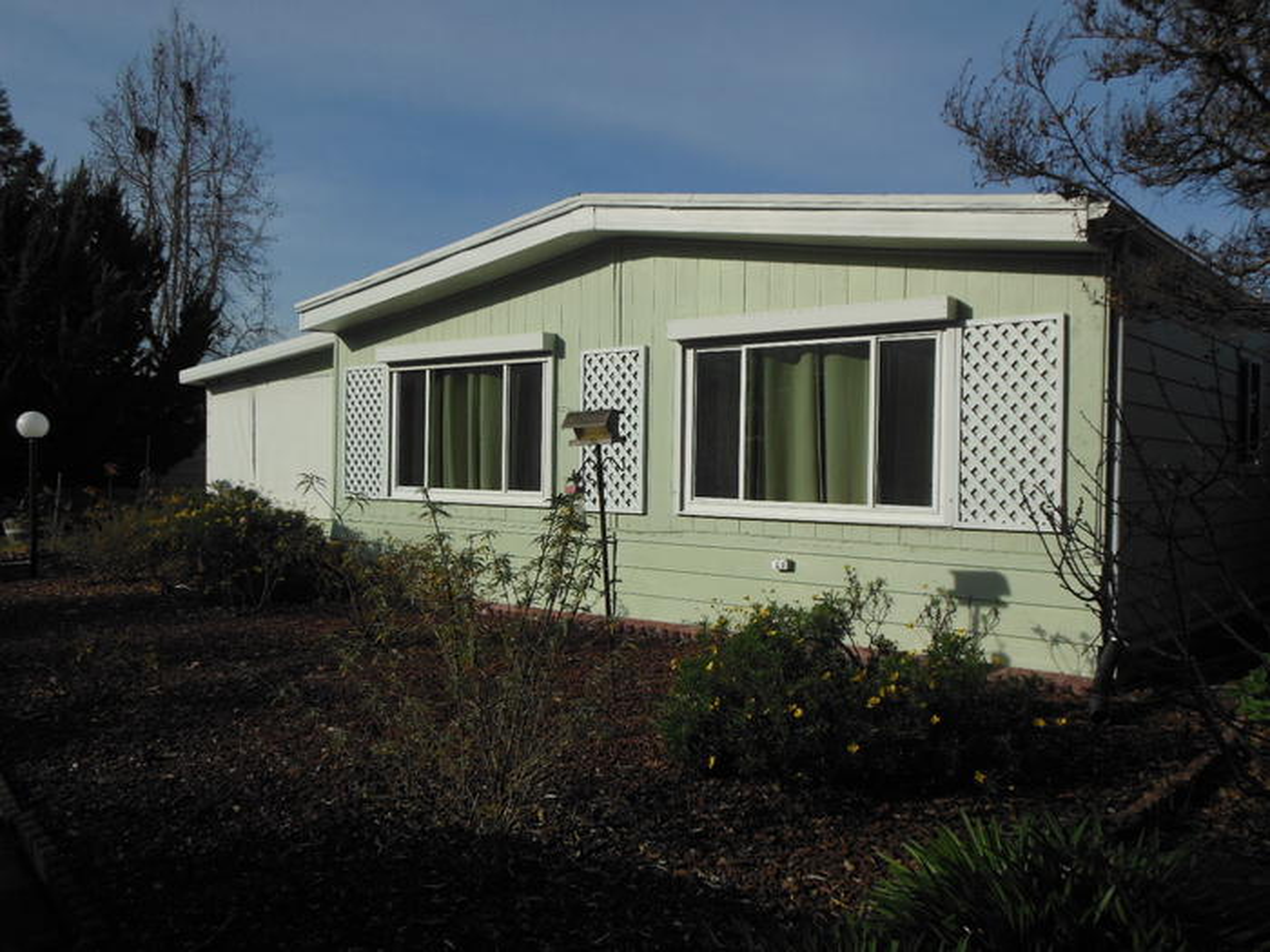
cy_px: 476
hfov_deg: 61.7
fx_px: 1064
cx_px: 635
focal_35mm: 29
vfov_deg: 48.2
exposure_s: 1/800
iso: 125
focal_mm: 5.2
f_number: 6.7
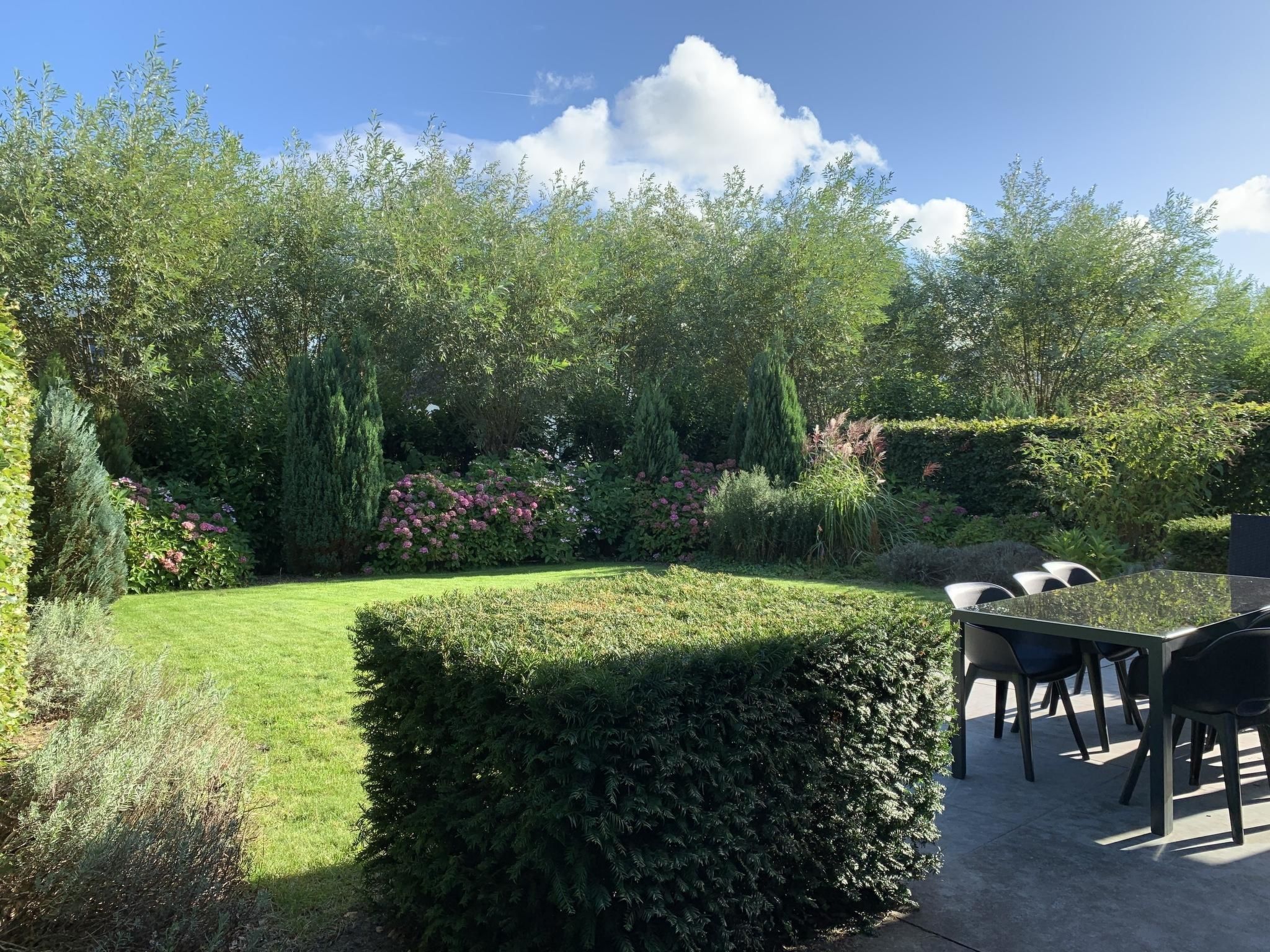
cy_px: 476
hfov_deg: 67.3
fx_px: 954
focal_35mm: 26
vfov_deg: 53.1
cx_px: 635
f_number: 1.8
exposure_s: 1/802
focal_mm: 4.25
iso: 25
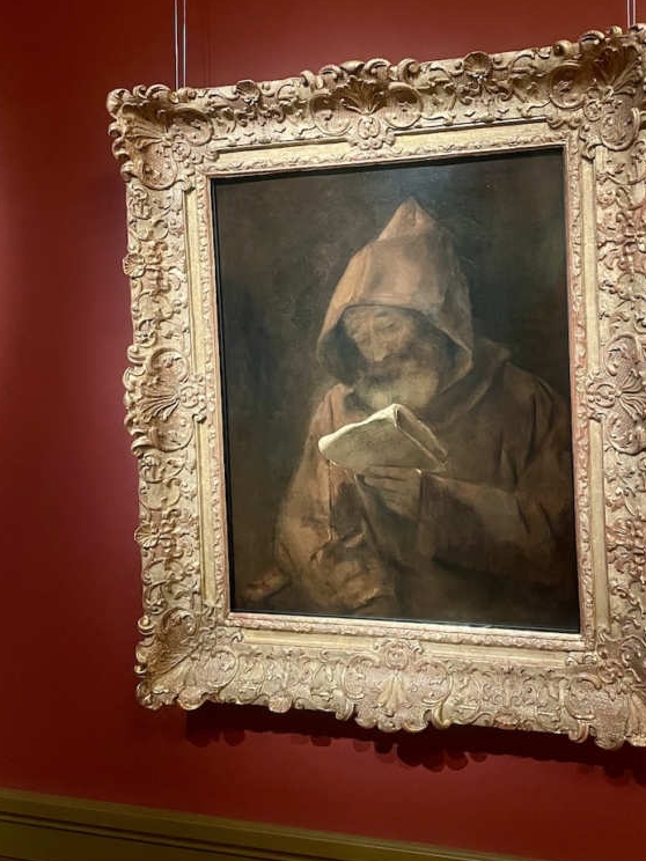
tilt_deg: +2.1
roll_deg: +0.4
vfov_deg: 51.1
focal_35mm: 36
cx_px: 423
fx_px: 896
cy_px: 361
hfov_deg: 39.3
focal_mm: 4.2
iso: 800
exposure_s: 1/28
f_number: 1.6
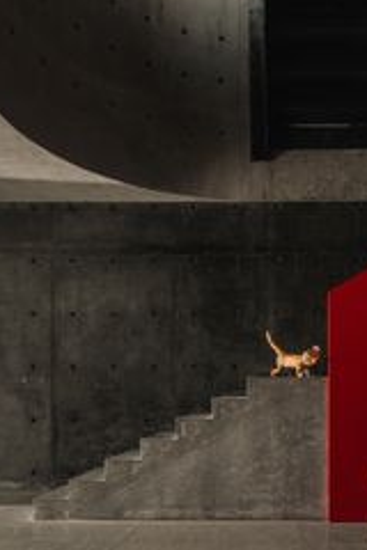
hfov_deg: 38.0
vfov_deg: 55.3
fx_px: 520
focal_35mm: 34
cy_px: 215
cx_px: 270
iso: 400
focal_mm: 19
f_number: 10
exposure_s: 1/15
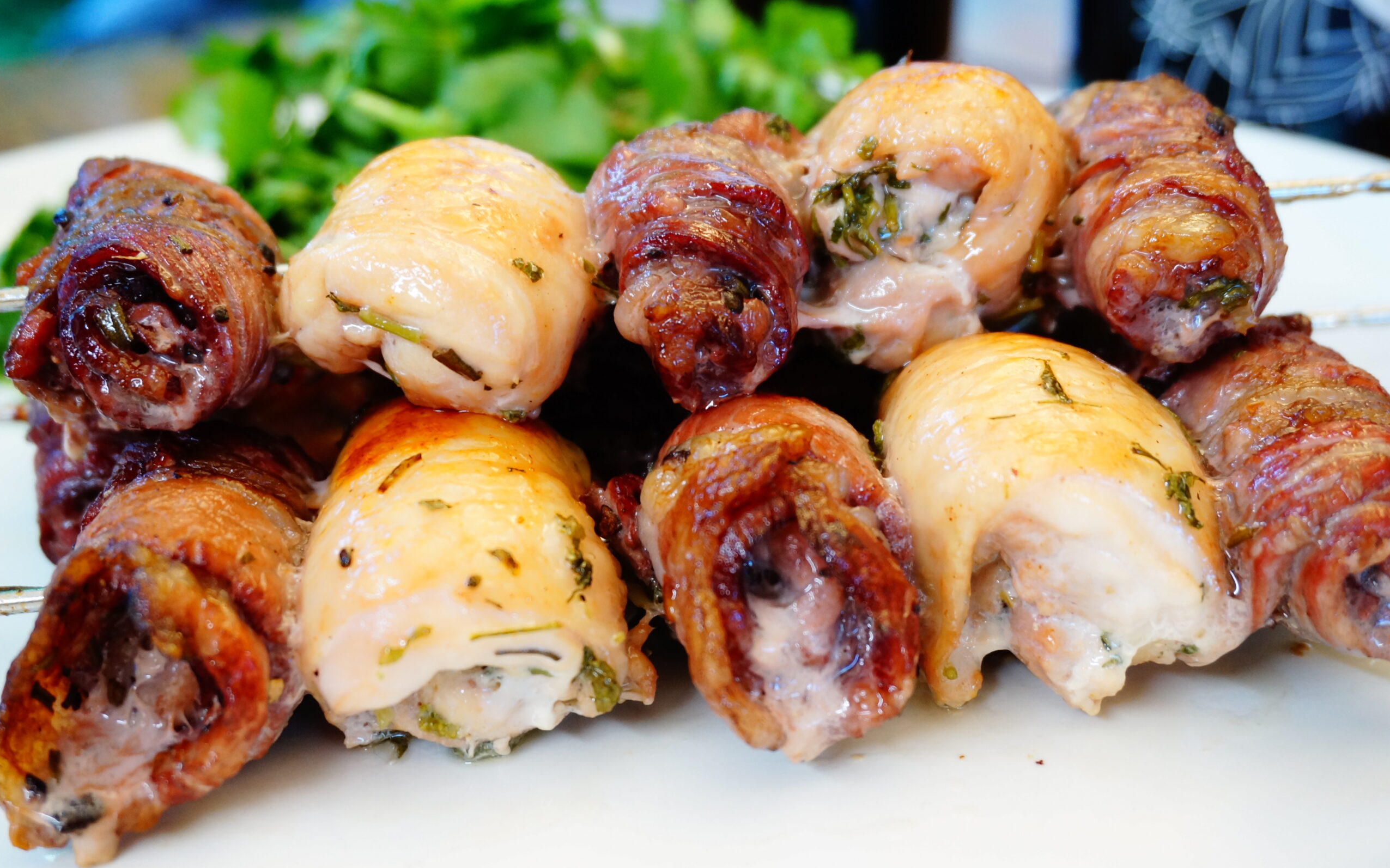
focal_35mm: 48
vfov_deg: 27.1
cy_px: 445
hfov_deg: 42.2
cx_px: 693
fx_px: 1800
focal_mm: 31
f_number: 5
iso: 1000
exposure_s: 1/60
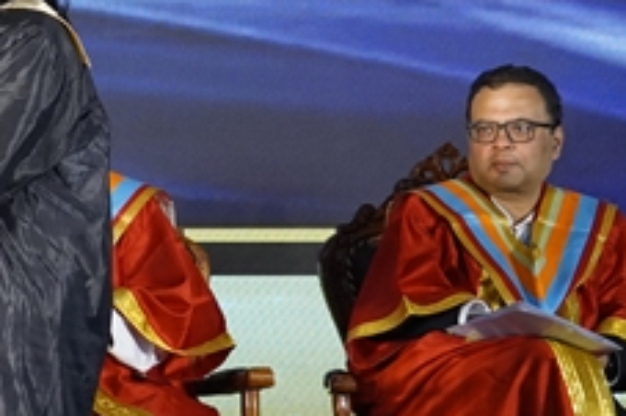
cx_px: -480
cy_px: -90
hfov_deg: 6.9
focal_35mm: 291
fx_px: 5056
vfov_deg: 4.7
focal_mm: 44
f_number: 4.5
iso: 1000
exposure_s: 1/125
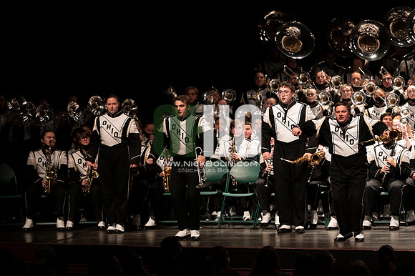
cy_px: 138
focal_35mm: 200
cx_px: 208
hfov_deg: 10.3
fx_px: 2304
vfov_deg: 6.9
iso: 2500
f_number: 2.8
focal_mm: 200
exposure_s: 1/500
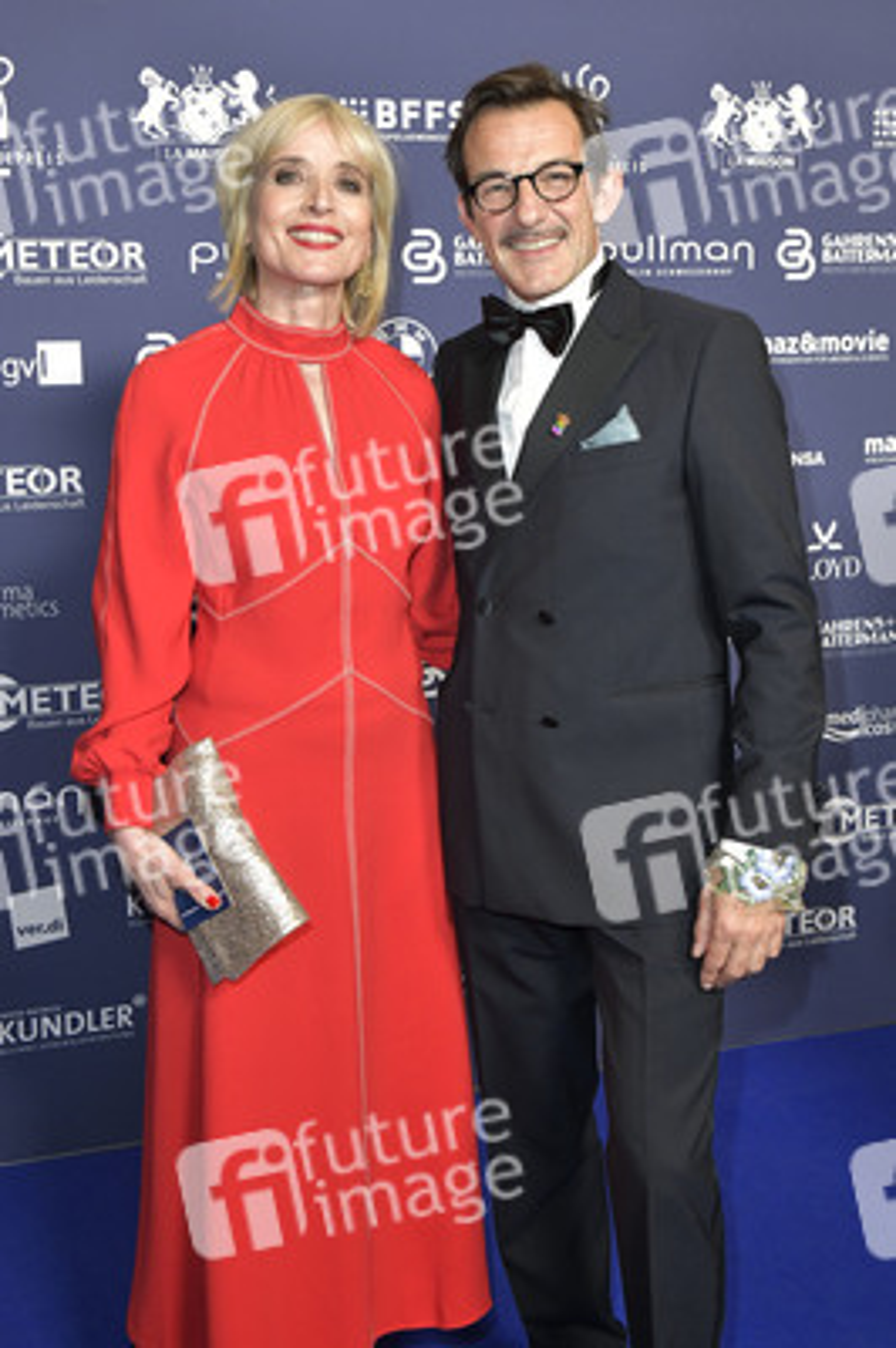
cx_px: 448
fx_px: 1309
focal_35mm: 35
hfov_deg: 37.8
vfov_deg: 54.5
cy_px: 674
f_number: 6.3
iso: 2000
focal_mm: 35
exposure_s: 1/250
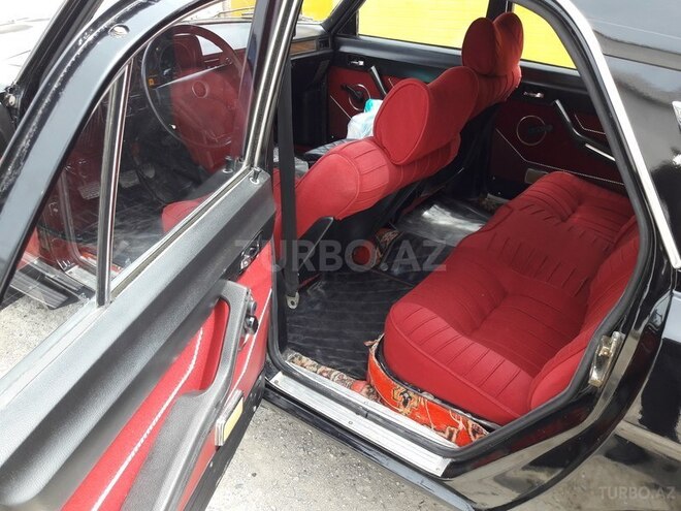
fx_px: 551
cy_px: 256
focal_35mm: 28
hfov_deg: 63.4
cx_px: 340
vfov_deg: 49.7
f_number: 1.9
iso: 40
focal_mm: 3.7
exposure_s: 1/171
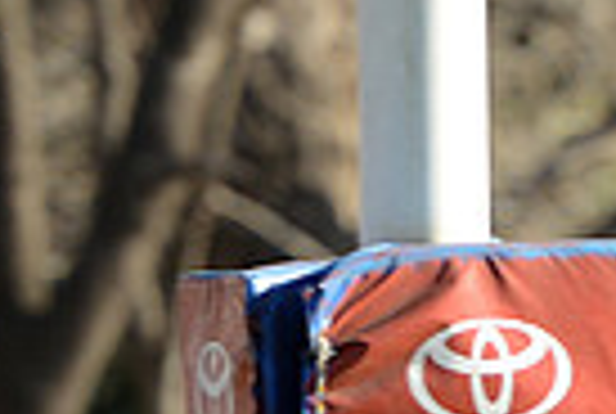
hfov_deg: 2.5
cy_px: 862
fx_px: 14130
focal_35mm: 824
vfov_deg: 1.7
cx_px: -18
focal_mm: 195
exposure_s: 1/800
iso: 250
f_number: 2.8
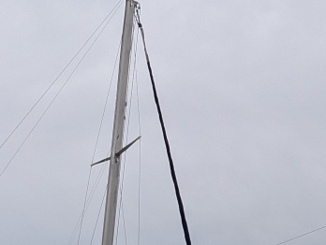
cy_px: 116
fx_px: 519
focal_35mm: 55
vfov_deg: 26.6
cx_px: 236
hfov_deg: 34.3
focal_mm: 2.02
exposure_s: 1/2646
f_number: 1.7
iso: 51
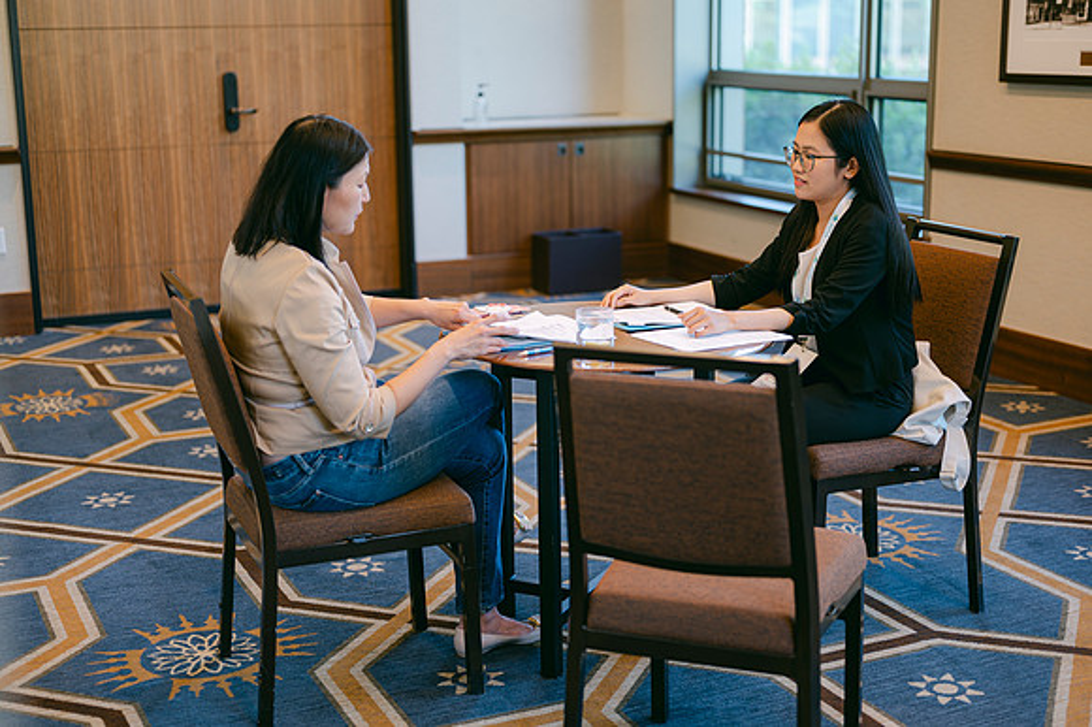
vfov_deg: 27.0
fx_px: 1516
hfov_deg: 39.6
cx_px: 546
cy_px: 364
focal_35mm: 50
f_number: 2
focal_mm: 50
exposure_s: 1/60
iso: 100
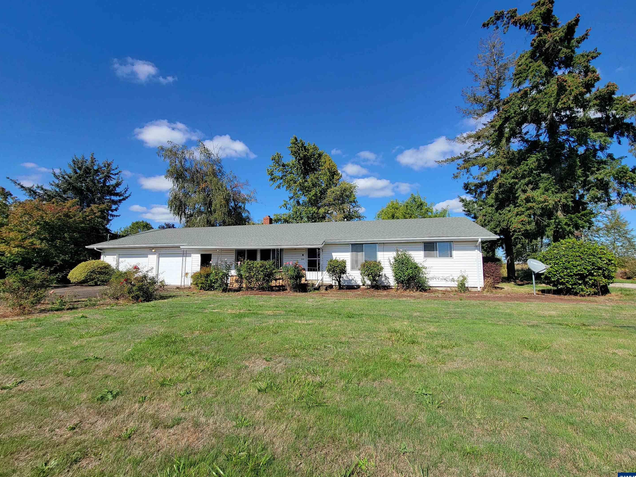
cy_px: 227
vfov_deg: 85.6
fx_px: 257
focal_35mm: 14
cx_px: 320
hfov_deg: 102.1
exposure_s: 1/1542
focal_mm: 2.2
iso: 50
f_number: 2.2
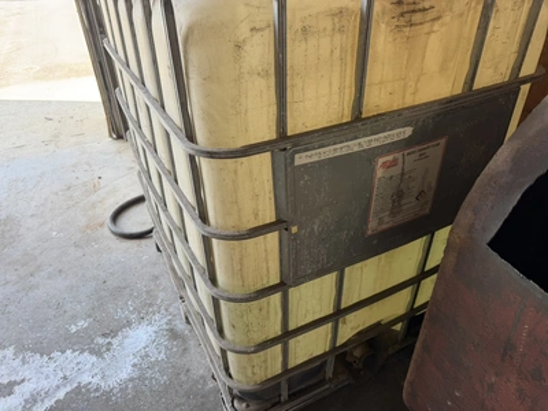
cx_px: 274
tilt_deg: -32.7
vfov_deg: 56.8
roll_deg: +2.1
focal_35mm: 24
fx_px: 380
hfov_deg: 71.6
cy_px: 206
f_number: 1.78
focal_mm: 6.76
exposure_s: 1/122
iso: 50
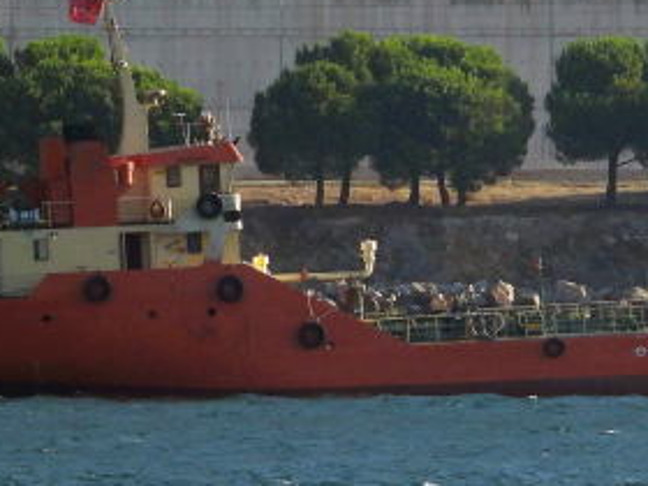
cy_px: 181
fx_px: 40172
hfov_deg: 0.9
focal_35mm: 2146
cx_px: 613
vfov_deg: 0.7
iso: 180
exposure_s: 1/500
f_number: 5.6
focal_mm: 135
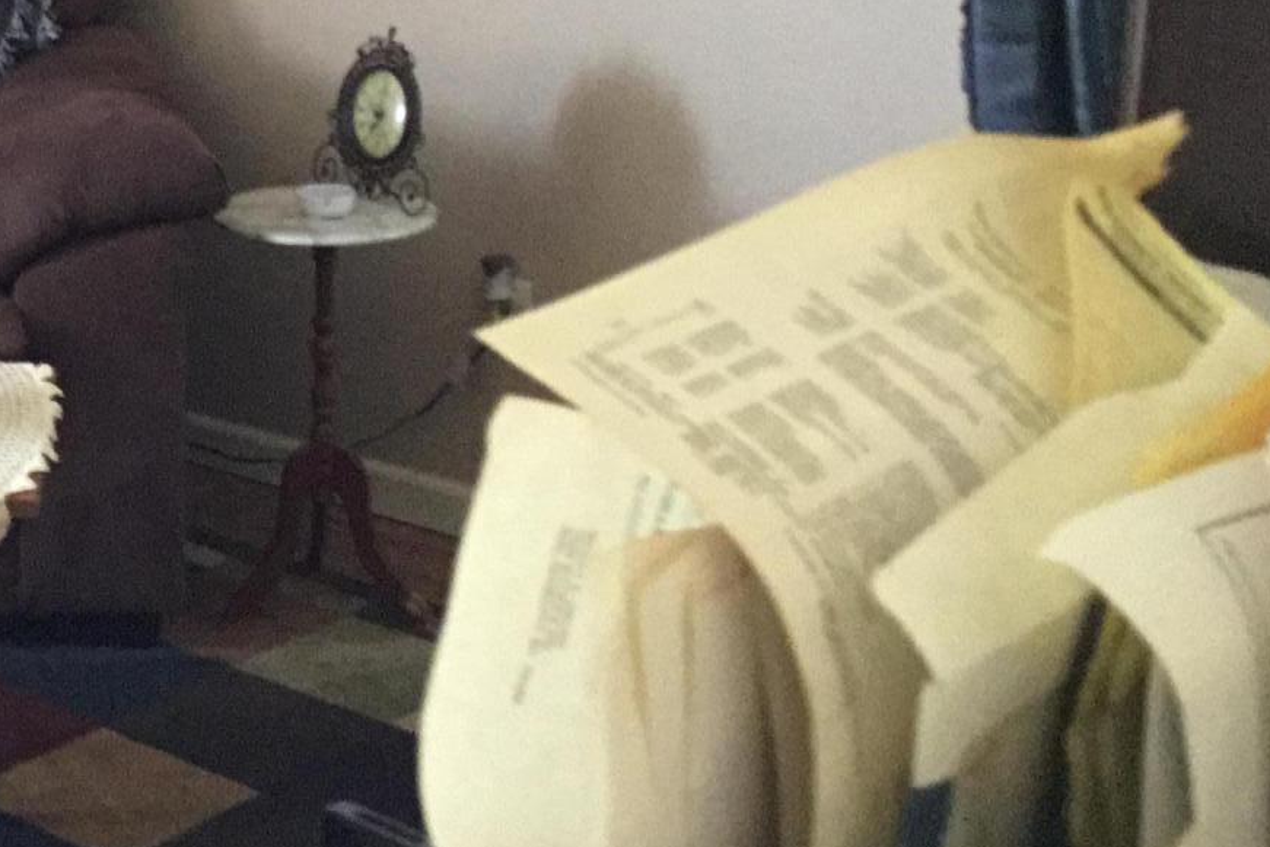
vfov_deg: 18.2
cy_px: 131
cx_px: -136
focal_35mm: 74
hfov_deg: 25.3
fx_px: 2611
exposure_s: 1/15
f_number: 2.4
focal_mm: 3.3
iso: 250
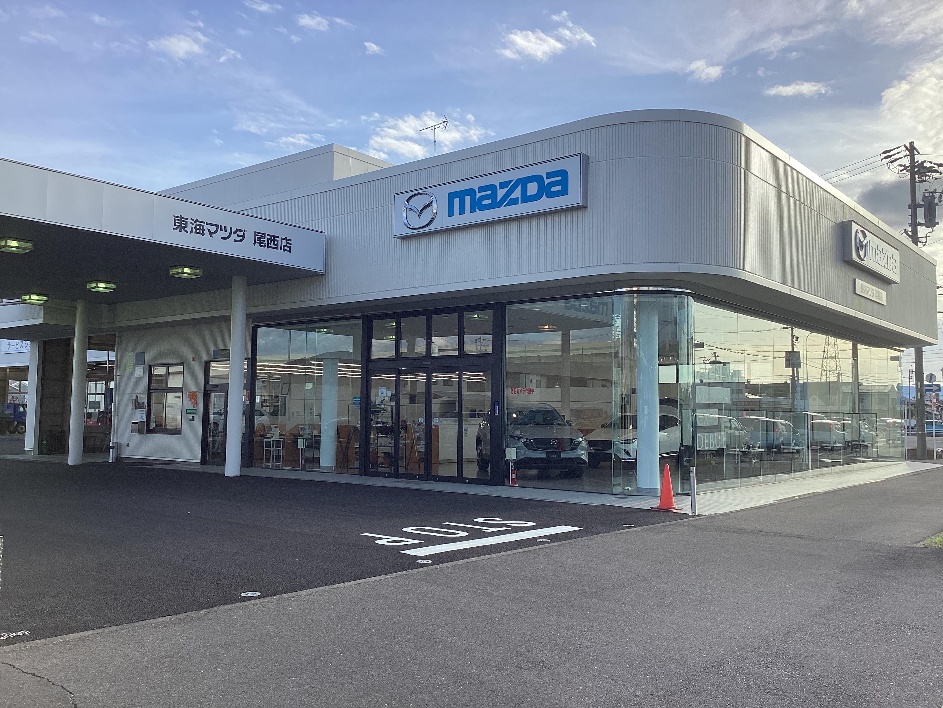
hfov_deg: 58.4
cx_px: 472
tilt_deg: +2.4
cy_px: 354
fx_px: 844
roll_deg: +0.0
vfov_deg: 45.4
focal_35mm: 31
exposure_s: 1/849
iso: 25
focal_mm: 3.3
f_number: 2.4
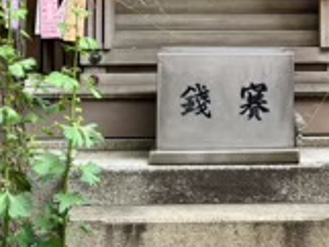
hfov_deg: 17.1
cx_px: 298
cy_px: -30
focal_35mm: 113
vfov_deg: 12.9
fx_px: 1075
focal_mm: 5.96
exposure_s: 1/121
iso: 64
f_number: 1.6
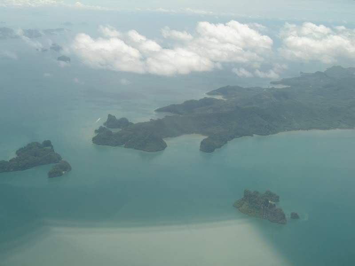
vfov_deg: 32.9
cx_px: 178
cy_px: 133
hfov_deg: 42.9
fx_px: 451
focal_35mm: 44
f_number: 3.5
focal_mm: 7.9
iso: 80
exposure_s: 1/800
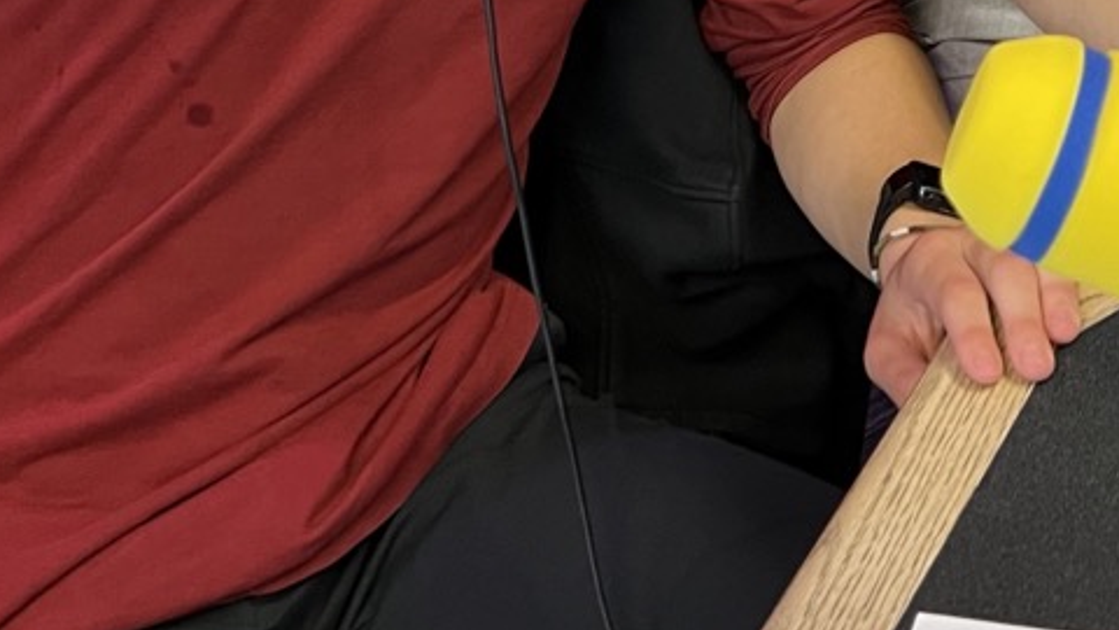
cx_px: 1086
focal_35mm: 85
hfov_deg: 24.0
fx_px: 2522
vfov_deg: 13.2
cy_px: -404
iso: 200
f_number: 1.5
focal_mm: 5.7
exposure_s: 1/60
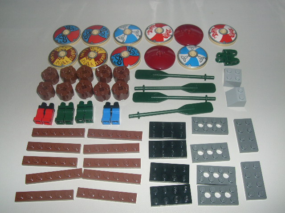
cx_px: 142
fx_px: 313
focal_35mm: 38
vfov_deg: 37.7
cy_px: 106
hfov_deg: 49.0
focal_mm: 8
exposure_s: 1/60
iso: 100
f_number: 7.6
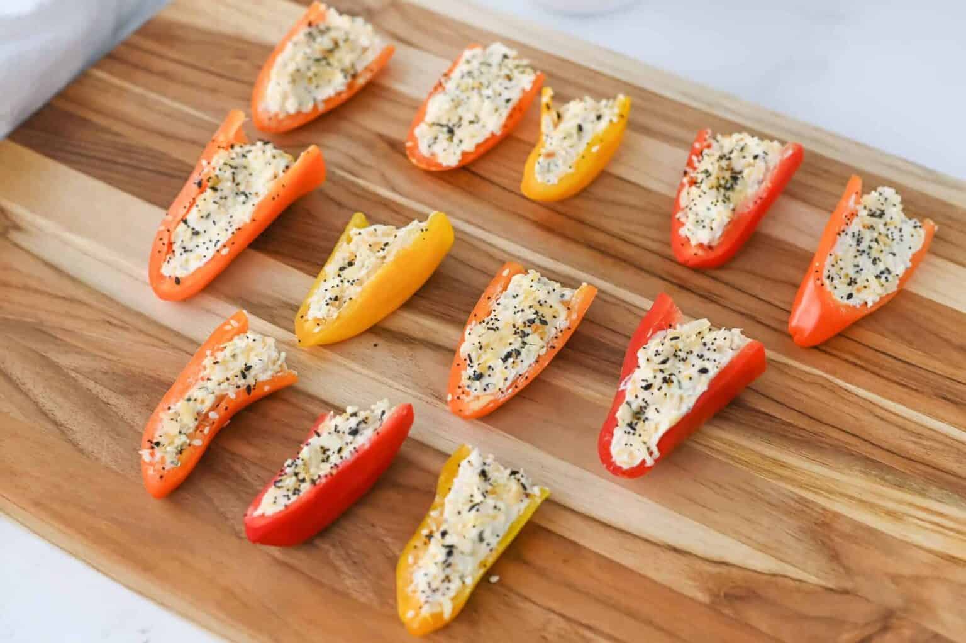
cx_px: 483
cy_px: 322
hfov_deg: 39.6
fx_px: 1341
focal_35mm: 50
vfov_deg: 27.0
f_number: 5.6
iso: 450
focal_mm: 50
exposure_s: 1/200
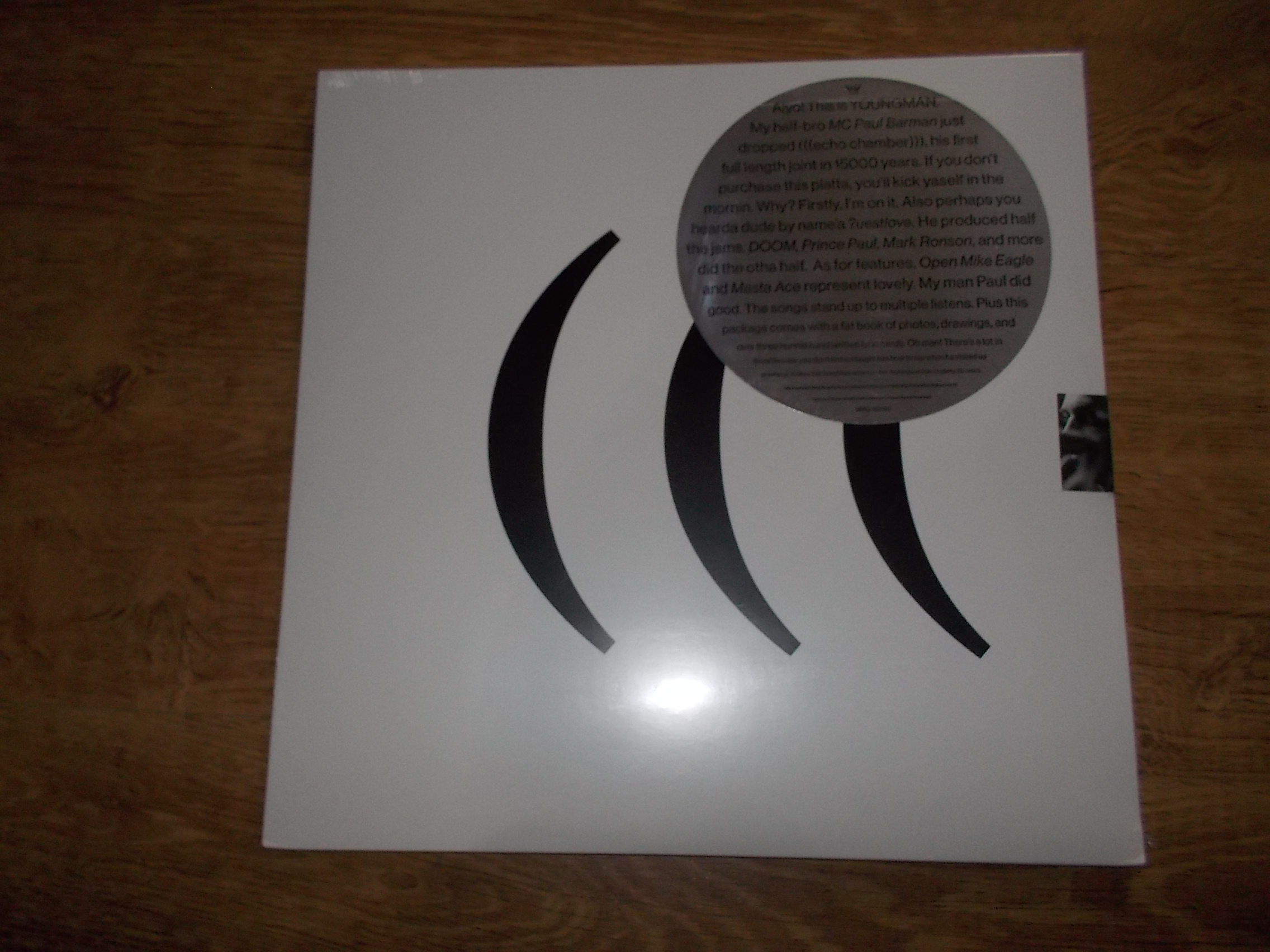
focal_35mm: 29
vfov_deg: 48.2
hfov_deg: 61.7
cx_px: 635
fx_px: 1064
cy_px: 476
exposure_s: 1/30
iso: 200
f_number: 3.3
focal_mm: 4.1
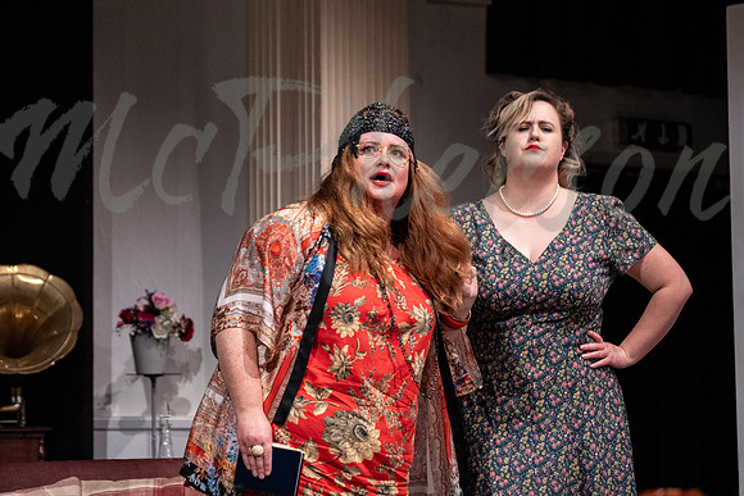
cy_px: 248
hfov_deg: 17.6
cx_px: 372
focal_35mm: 116
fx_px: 2398
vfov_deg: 11.8
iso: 2000
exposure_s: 1/250
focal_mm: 77.3
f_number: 3.2
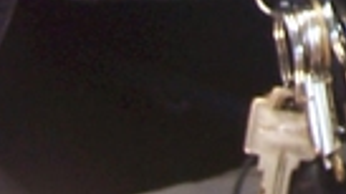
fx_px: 2101
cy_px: -431
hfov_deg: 8.7
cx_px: 793
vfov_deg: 5.0
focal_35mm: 229
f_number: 2.8
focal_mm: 6.2
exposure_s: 1/30
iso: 80
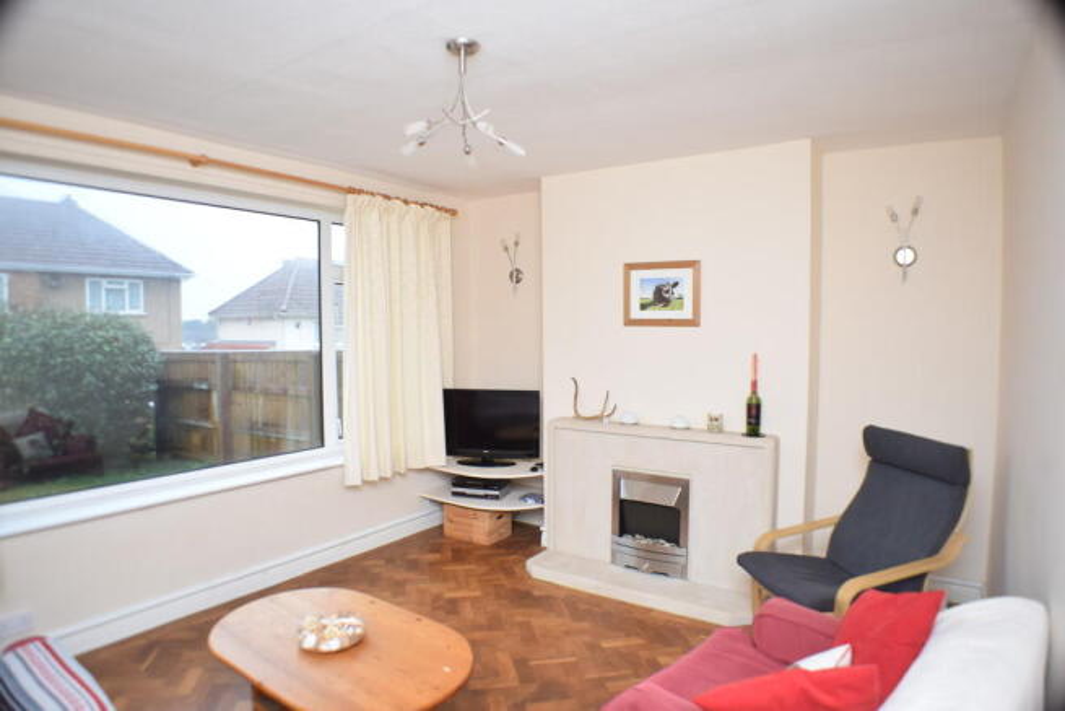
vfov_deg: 48.0
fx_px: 799
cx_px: 532
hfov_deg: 67.4
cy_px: 356
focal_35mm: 27
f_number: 4.5
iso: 400
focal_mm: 18
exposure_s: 1/80
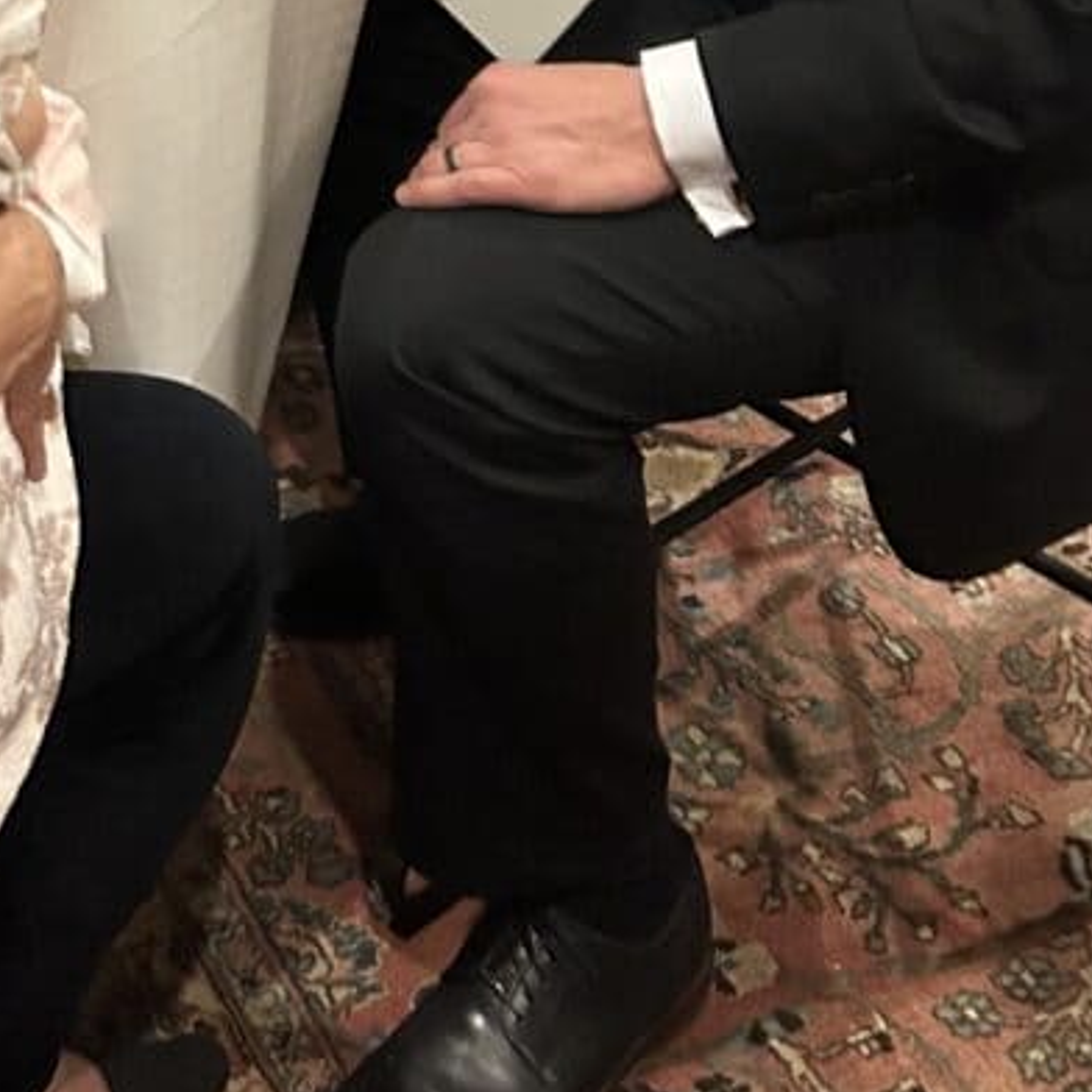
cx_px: 67
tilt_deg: -14.5
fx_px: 2855
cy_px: -784
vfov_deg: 18.0
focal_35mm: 80
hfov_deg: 21.1
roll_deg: -0.3
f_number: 1.5
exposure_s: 1/30
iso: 500
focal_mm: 5.7
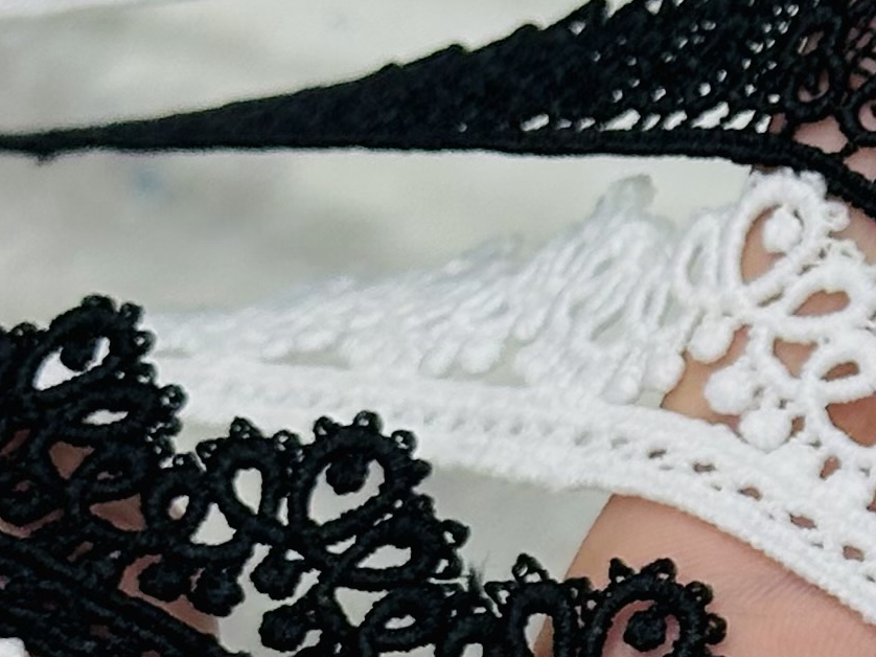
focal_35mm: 231
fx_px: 5844
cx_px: 1368
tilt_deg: -49.7
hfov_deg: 8.4
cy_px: 1051
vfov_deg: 6.3
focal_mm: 6.86
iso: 64
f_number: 1.78
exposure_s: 1/452
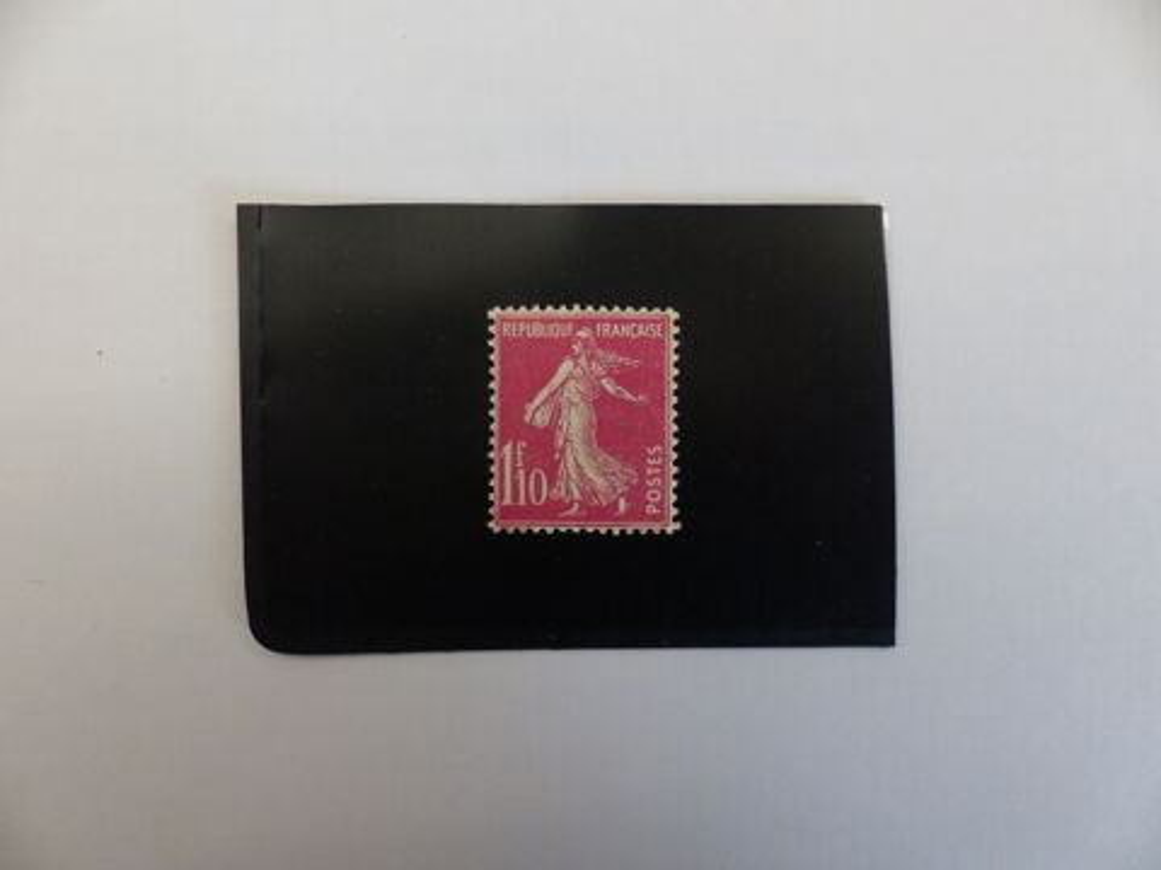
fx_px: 838
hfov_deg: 69.4
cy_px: 435
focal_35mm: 25
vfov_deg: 54.9
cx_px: 580
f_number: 2.8
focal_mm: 4.5
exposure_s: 1/60
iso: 200
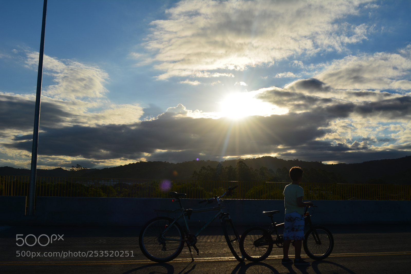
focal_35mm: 39
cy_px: 137
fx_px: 445
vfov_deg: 34.2
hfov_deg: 49.6
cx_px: 206
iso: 100
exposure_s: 1/320
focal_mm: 26
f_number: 13
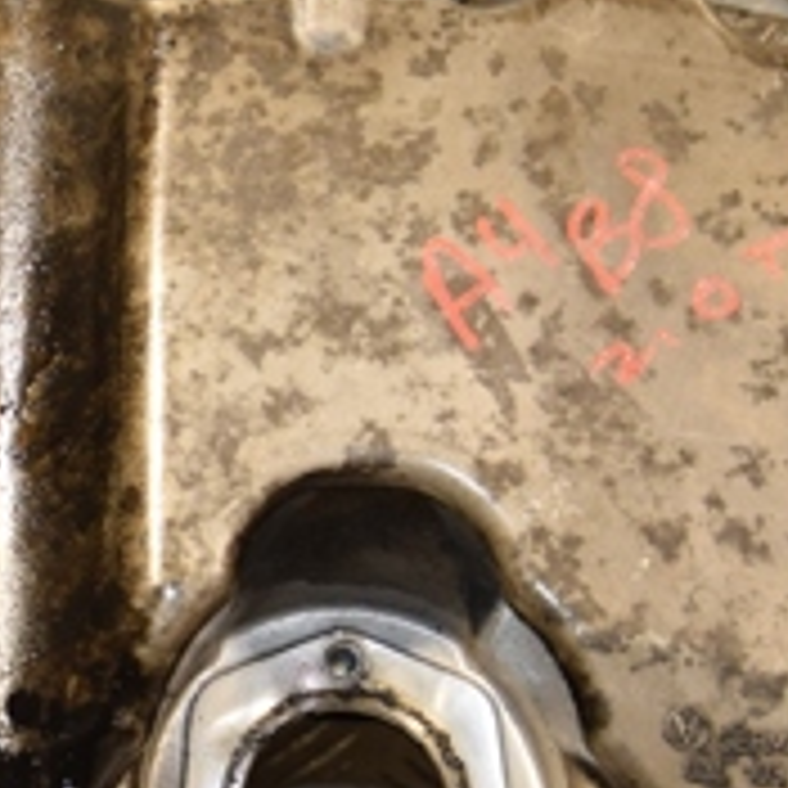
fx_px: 4559
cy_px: 324
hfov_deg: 9.8
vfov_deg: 9.9
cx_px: -99
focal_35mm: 177
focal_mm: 38
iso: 800
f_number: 5
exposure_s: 1/125
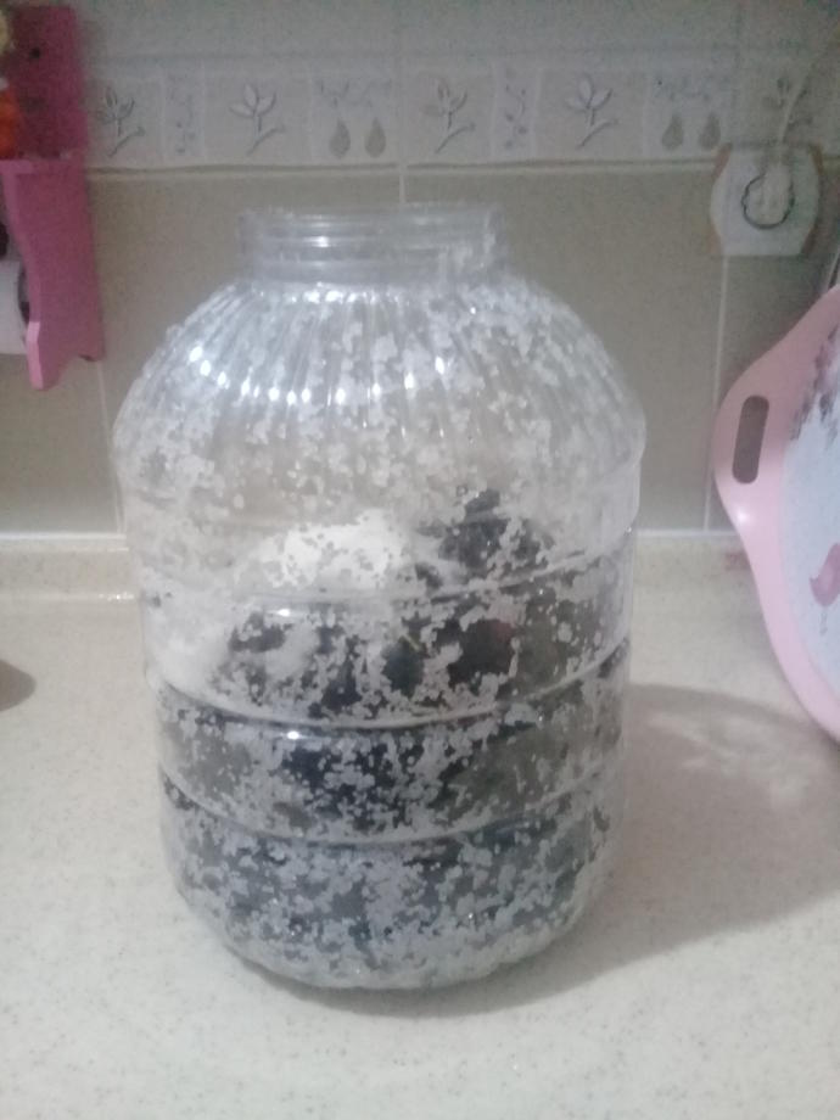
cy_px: 560
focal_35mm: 31
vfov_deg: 58.4
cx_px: 420
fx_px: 1003
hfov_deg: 45.4
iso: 800
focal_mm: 3.3
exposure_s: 1/17
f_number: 2.2
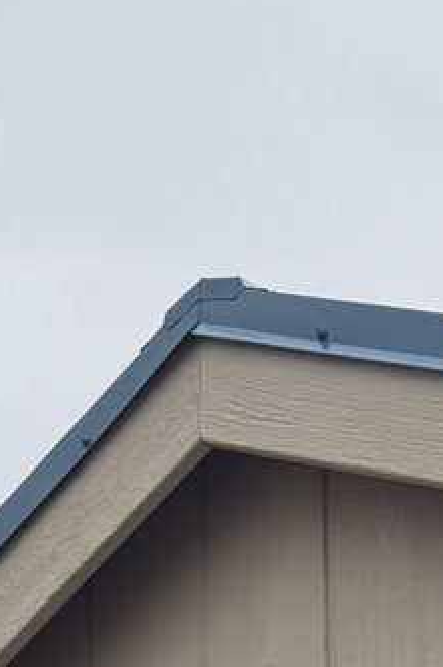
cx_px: 922
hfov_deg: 8.1
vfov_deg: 10.4
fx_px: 2978
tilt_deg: +4.0
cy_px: 1784
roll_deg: +3.3
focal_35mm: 161
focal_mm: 6.76
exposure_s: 1/3953
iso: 80
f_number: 1.78
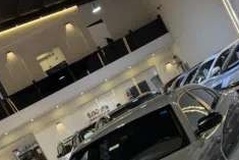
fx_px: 565
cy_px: 183
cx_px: 129
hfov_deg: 23.9
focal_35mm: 85
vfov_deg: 15.6
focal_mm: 6.76
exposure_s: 1/98
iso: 125
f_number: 1.78
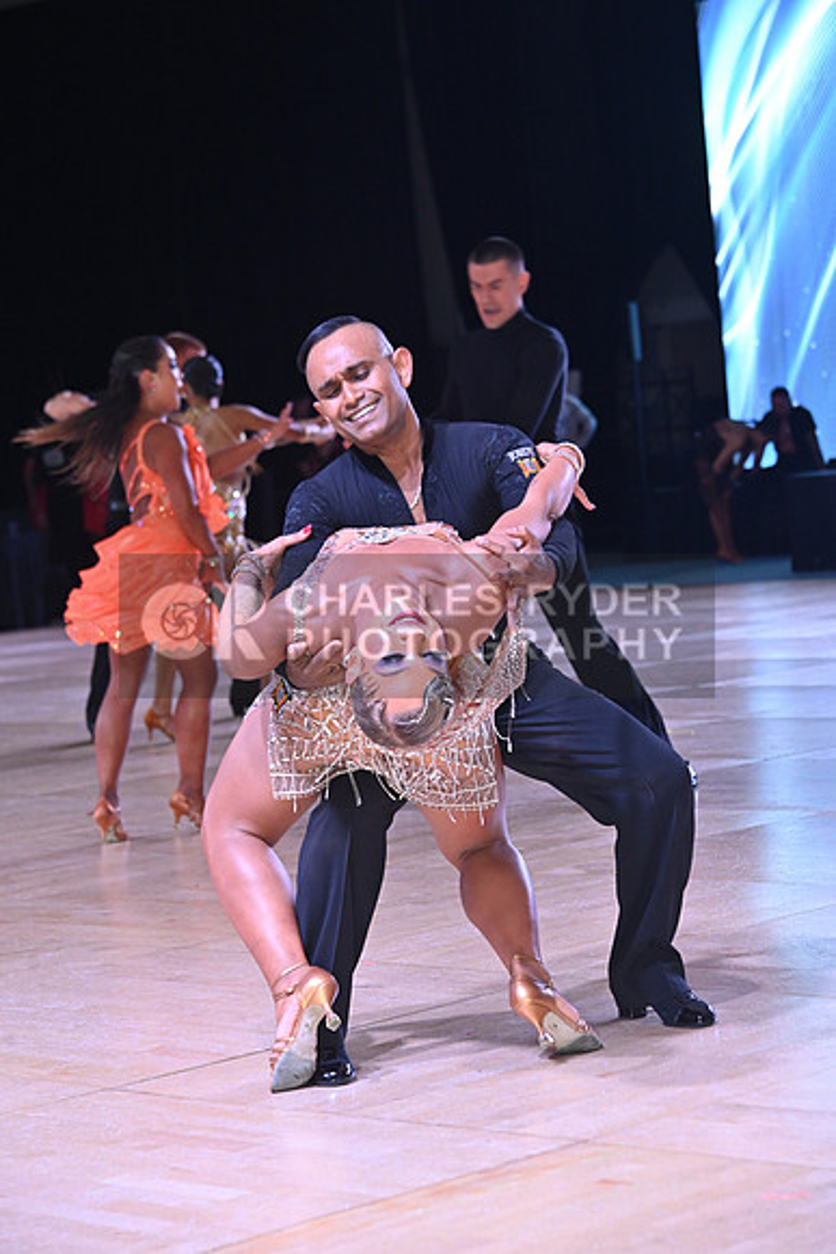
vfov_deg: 21.5
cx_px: 418
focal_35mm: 95
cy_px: 627
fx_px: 3307
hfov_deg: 14.4
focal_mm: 95
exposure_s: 1/200
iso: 1600
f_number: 11
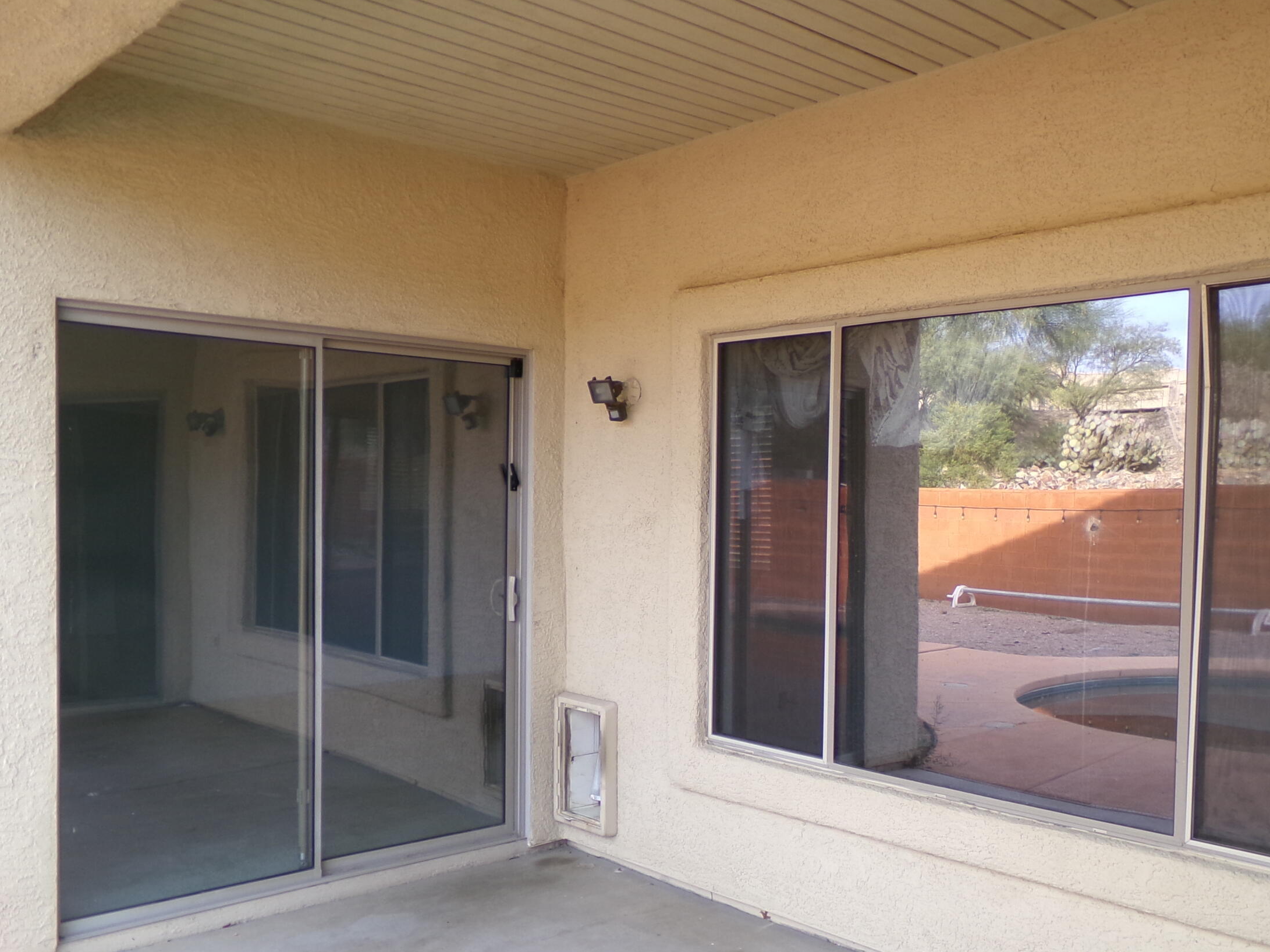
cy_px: 539
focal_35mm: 33
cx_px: 733
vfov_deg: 42.8
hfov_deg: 55.1
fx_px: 1211
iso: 100
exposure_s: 1/70
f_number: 3.7
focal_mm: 4.3
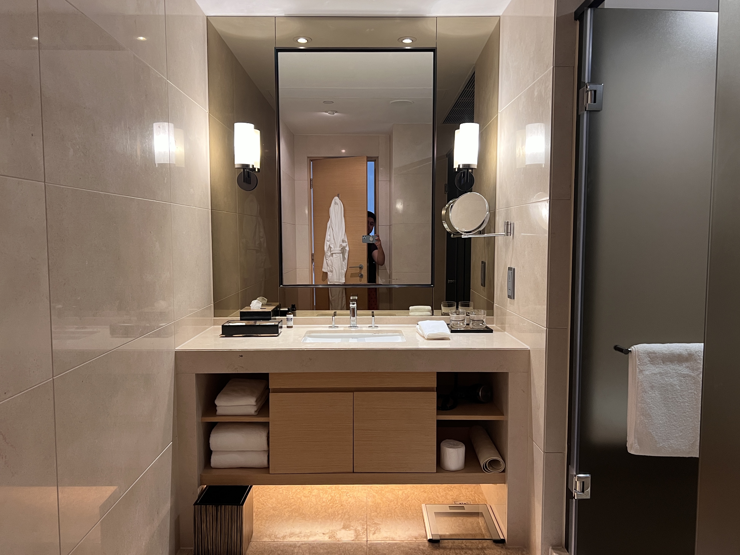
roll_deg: +0.9
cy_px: 278
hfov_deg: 67.3
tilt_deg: -3.4
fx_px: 556
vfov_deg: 53.1
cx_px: 370
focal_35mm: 26
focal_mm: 5.7
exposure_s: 1/50
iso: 160
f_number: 1.5
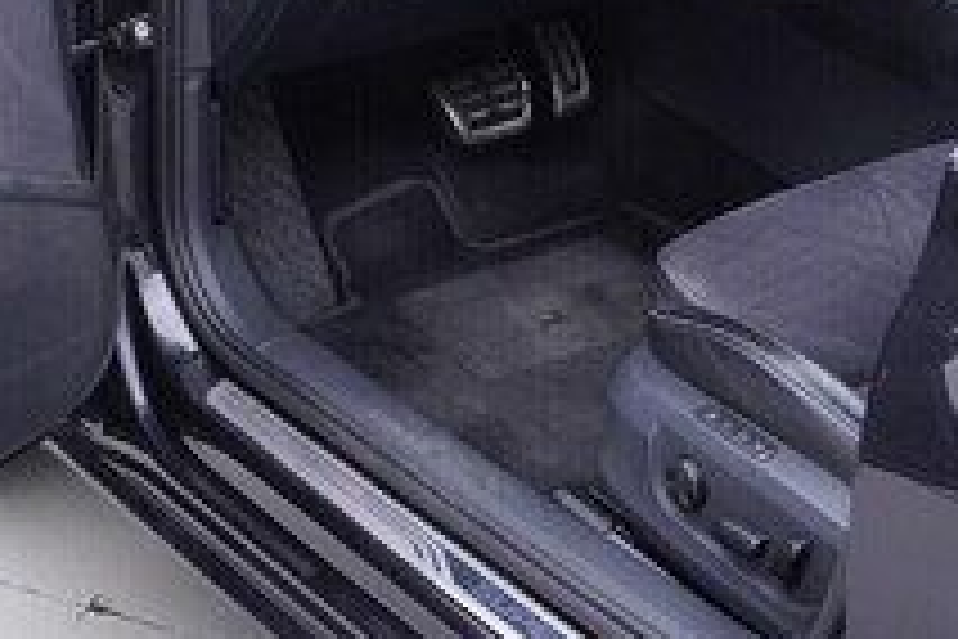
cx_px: 184
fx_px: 2475
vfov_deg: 14.5
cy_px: 47
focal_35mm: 93
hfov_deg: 21.6
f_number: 2.8
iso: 160
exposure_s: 1/40
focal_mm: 24
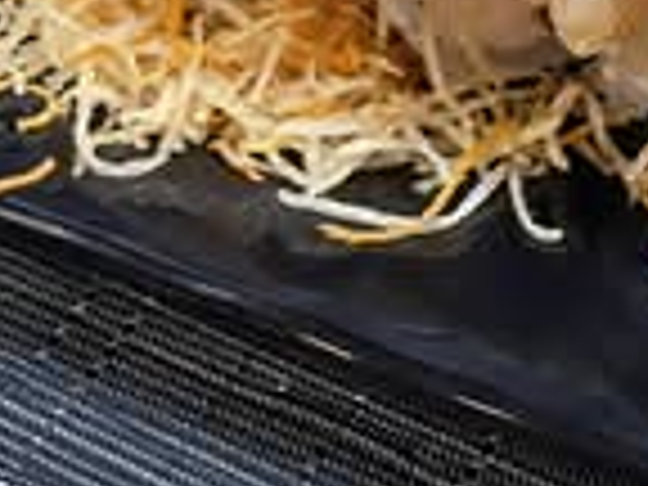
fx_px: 1909
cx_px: 1022
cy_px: 126
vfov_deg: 14.5
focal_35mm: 102
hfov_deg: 17.1
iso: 500
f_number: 1.6
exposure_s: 1/40
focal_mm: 5.1
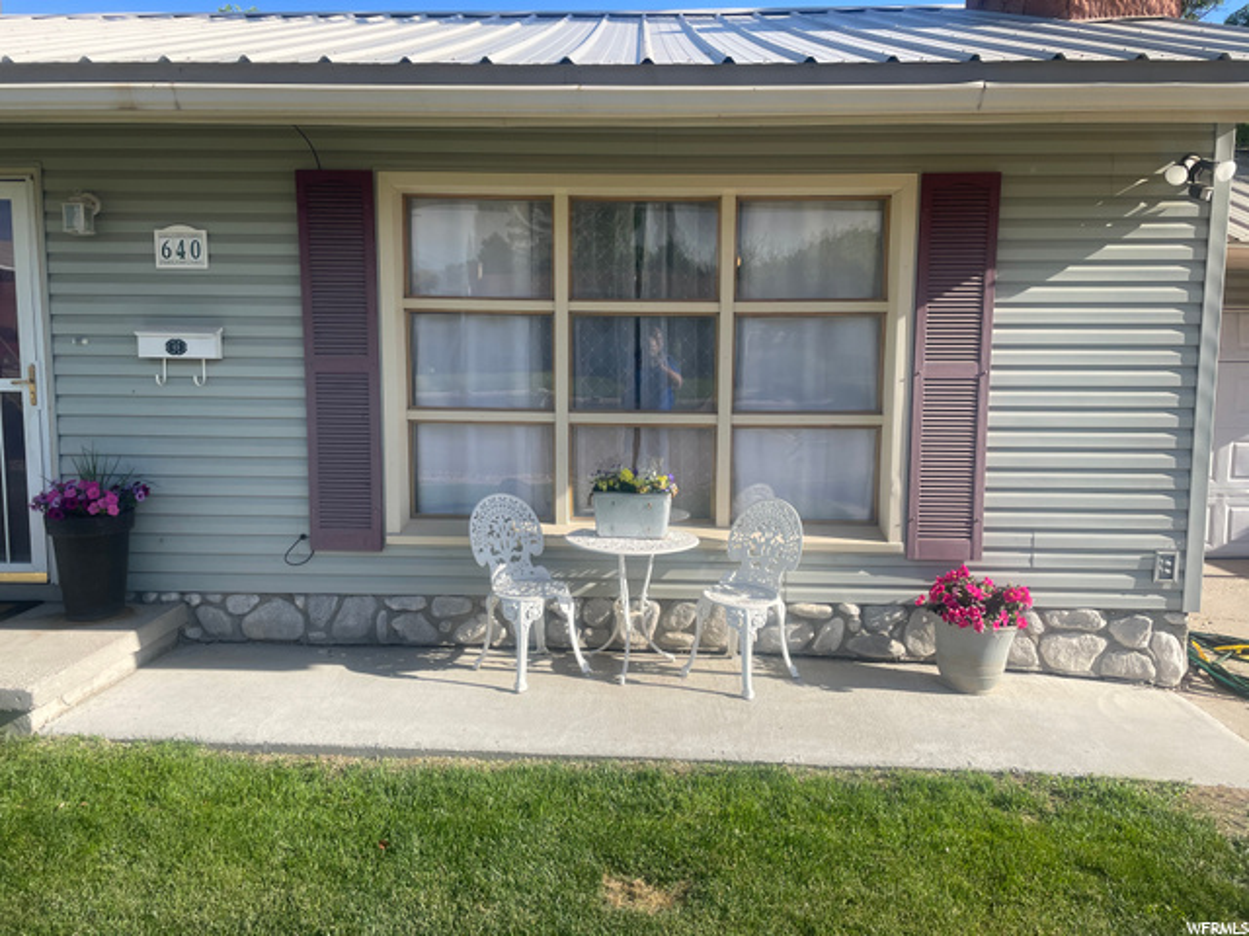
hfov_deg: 67.3
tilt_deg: -6.8
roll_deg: +0.2
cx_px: 624
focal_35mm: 26
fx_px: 938
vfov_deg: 53.1
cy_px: 468
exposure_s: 1/1916
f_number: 1.6
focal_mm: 4.2
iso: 32
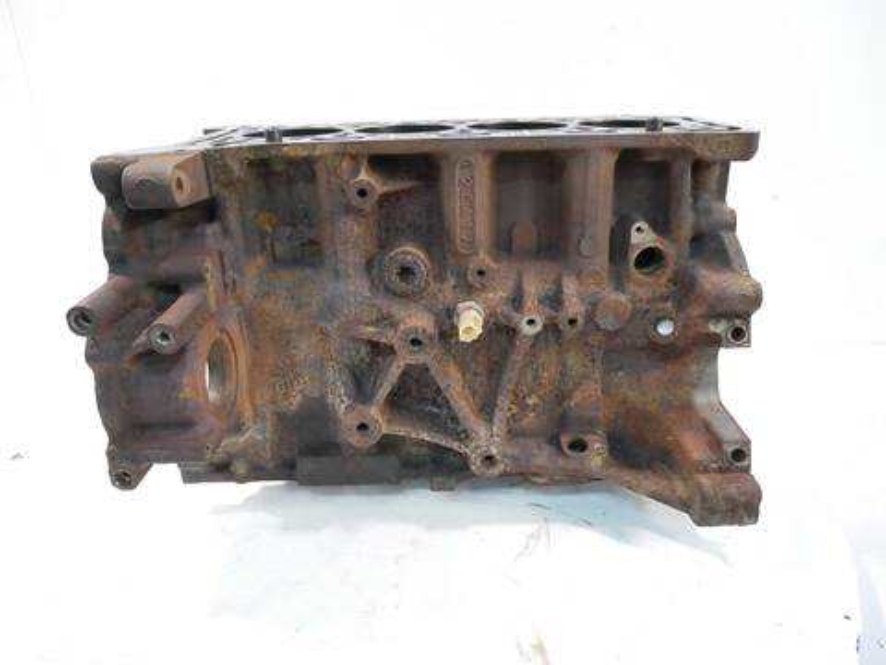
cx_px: 443
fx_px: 614
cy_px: 332
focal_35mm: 24
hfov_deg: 71.6
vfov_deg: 56.8
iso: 1600
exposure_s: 1/60
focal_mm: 12
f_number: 3.5
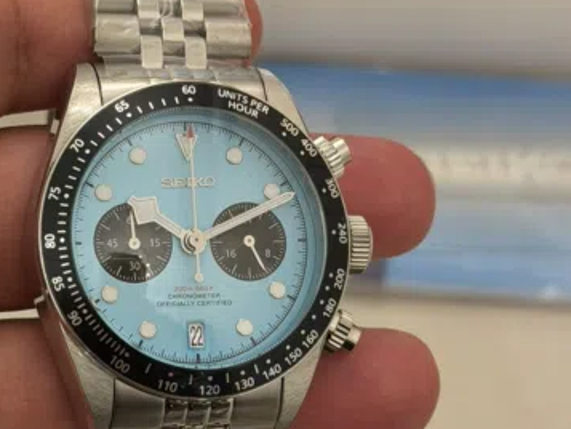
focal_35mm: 86
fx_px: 1419
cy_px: 299
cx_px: 213
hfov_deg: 22.7
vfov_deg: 17.1
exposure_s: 1/50
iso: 250
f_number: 1.78
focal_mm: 6.76
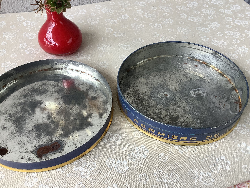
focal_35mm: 31
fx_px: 224
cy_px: 94
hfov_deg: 58.4
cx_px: 125
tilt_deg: -46.2
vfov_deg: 45.4
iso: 64
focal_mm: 3.3
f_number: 2.4
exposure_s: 1/100
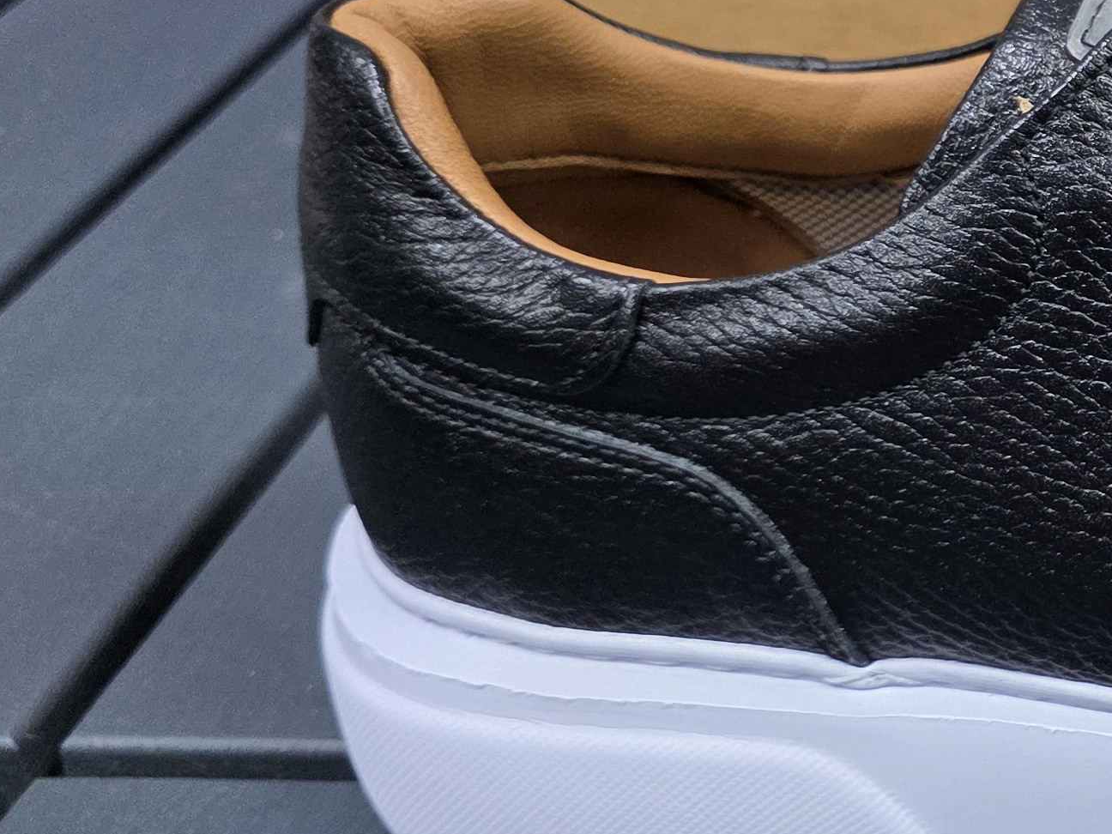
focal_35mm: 71
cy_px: 267
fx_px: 2281
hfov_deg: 23.4
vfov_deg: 20.6
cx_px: 1544
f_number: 1.7
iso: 250
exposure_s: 1/100
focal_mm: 6.3
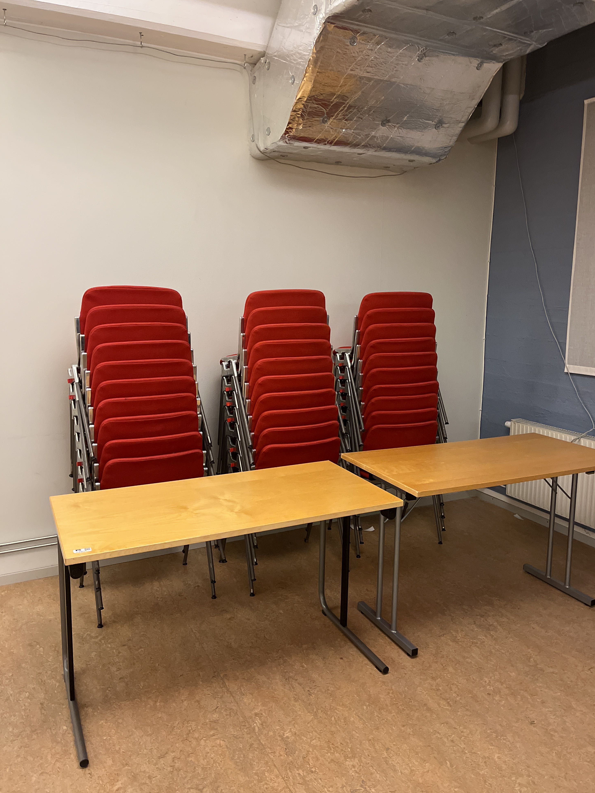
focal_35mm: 27
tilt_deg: -9.9
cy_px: 388
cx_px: 307
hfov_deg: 51.3
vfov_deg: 65.3
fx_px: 619
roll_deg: -1.1
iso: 500
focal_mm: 5.1
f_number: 1.6
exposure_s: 1/50
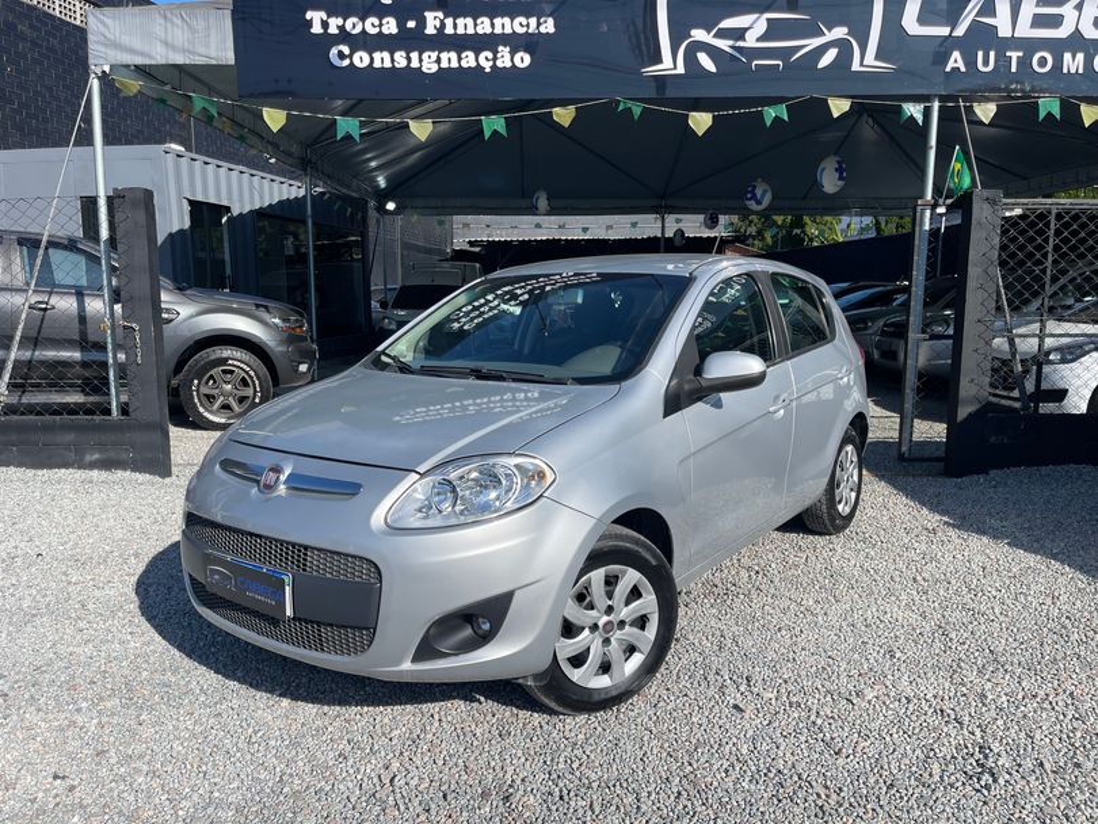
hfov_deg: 69.4
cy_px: 412
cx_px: 549
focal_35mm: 25
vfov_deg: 54.9
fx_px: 793
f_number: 1.6
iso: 32
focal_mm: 5.1
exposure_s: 1/3003
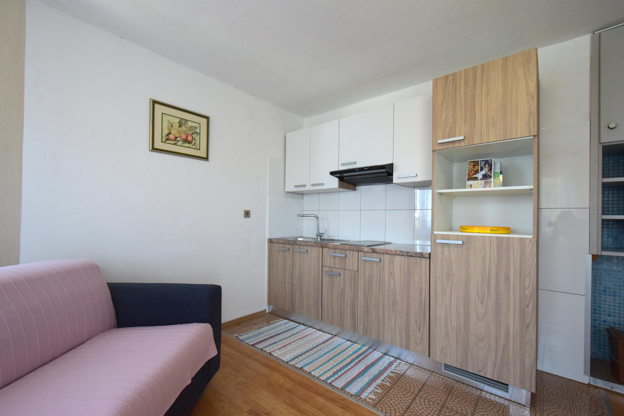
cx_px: 312
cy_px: 208
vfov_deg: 77.3
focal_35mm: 15
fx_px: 260
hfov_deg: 100.4
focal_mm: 10
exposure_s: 1/60
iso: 1400
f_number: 8
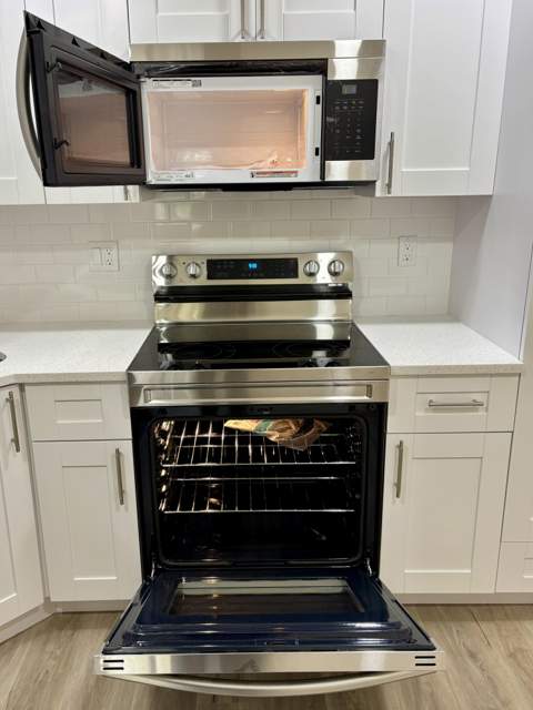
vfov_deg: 67.3
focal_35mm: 26
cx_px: 266
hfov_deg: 53.1
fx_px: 534
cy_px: 355
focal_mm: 5.96
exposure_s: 1/60
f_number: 1.6
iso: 100
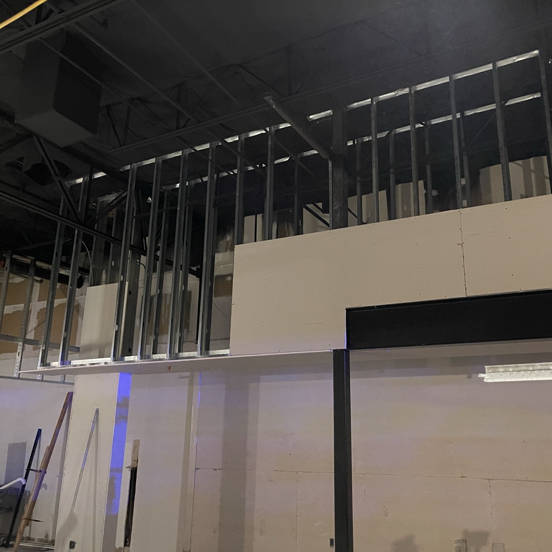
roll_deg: -0.3
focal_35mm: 31
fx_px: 559
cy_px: 275
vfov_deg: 52.5
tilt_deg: +14.6
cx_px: 310
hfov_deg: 52.4
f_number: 1.6
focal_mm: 5.1
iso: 800
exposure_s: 1/30
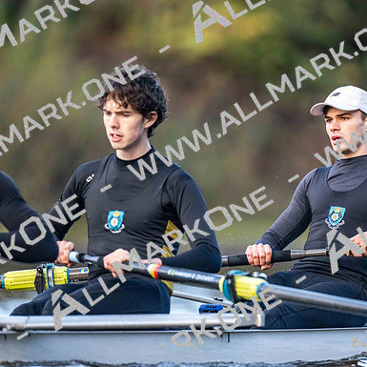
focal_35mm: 769
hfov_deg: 2.3
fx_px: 9224
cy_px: 184
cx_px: 245
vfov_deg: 2.3
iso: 4500
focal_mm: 600
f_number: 4
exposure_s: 1/2500
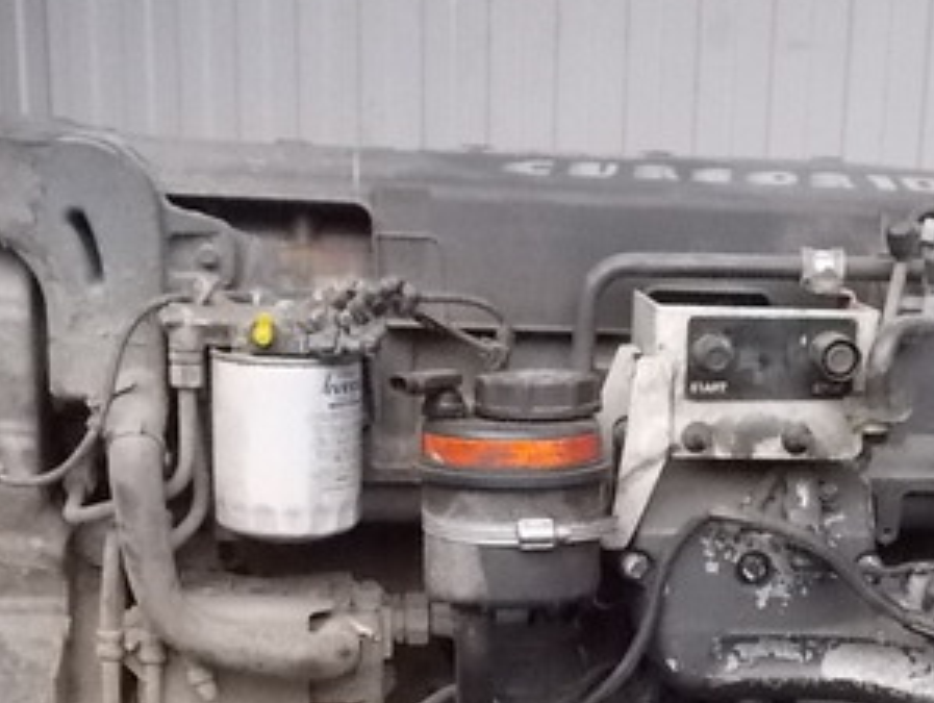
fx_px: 1675
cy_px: 628
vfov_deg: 23.1
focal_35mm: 62
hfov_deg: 31.0
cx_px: 612
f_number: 3.3
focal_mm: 4.1
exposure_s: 1/125
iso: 500
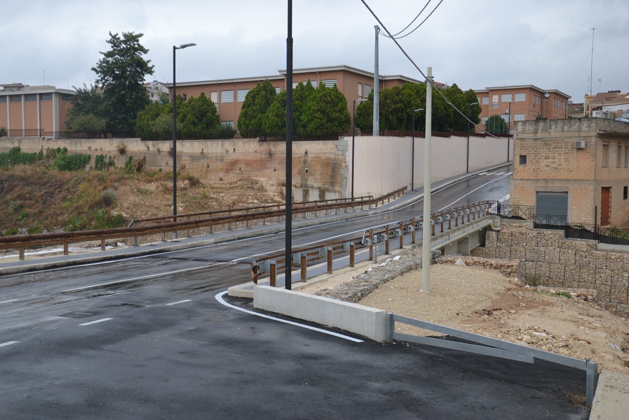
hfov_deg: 46.4
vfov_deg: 31.9
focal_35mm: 42
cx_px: 314
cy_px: 210
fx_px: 734
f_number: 5.6
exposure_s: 1/125
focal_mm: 28
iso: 180
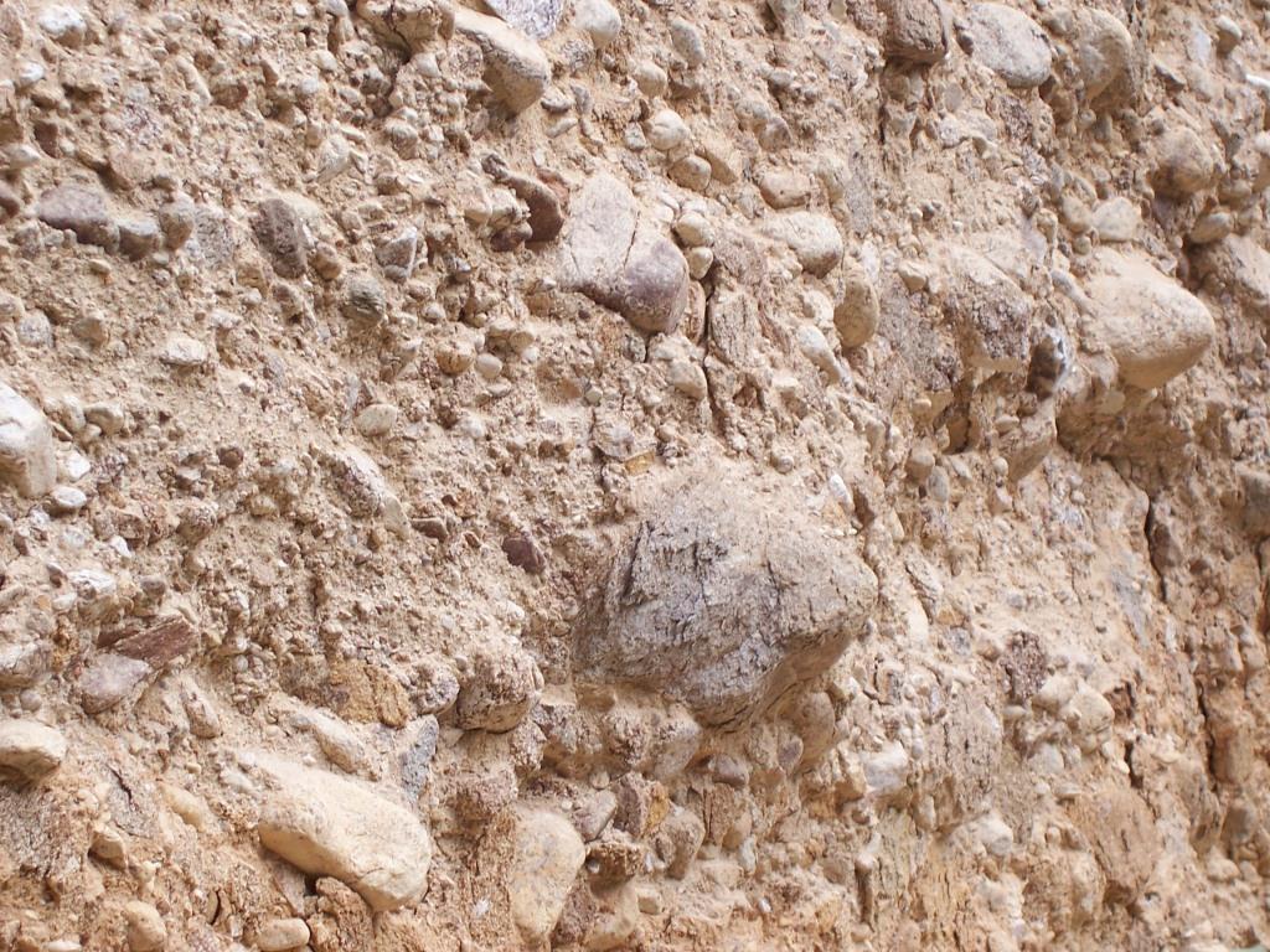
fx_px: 3742
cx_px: 635
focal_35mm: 102
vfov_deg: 14.5
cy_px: 476
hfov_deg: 19.3
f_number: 4.6
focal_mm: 16.8
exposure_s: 1/180
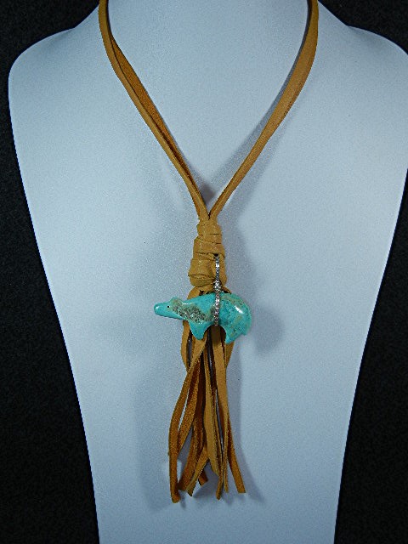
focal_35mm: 52
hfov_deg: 28.0
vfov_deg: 36.8
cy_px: 272
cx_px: 204
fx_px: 817
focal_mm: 9.3
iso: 160
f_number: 3.9
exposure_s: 1/57.8
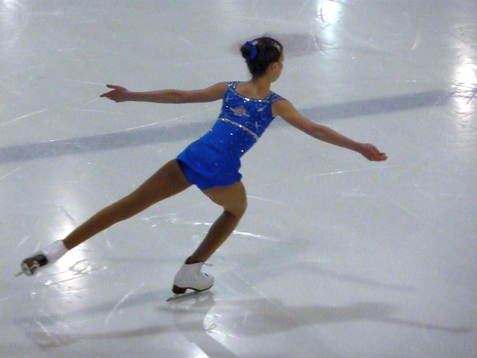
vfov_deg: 5.6
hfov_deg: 7.5
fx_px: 3638
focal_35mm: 264
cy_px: 179
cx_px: 238
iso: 800
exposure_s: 1/200
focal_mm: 45.4
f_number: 4.9
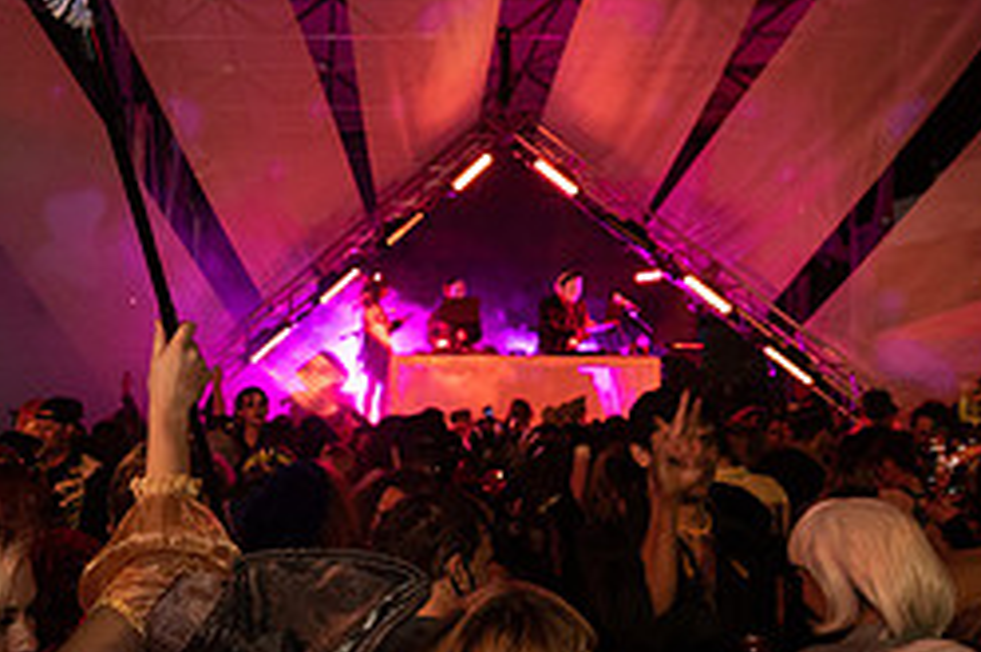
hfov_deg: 45.5
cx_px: 223
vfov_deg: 32.6
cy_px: 357
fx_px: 1116
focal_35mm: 41
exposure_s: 1/60
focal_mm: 14
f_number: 3.5
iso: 2000
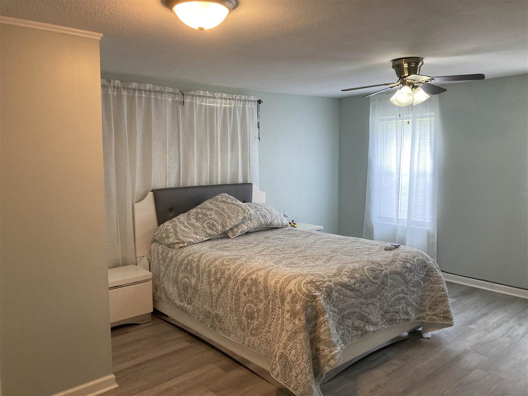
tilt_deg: -3.9
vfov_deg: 49.7
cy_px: 198
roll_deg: -0.6
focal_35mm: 28
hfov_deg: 63.4
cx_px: 264
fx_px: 427
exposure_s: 1/60
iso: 100
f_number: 1.8
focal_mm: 3.99
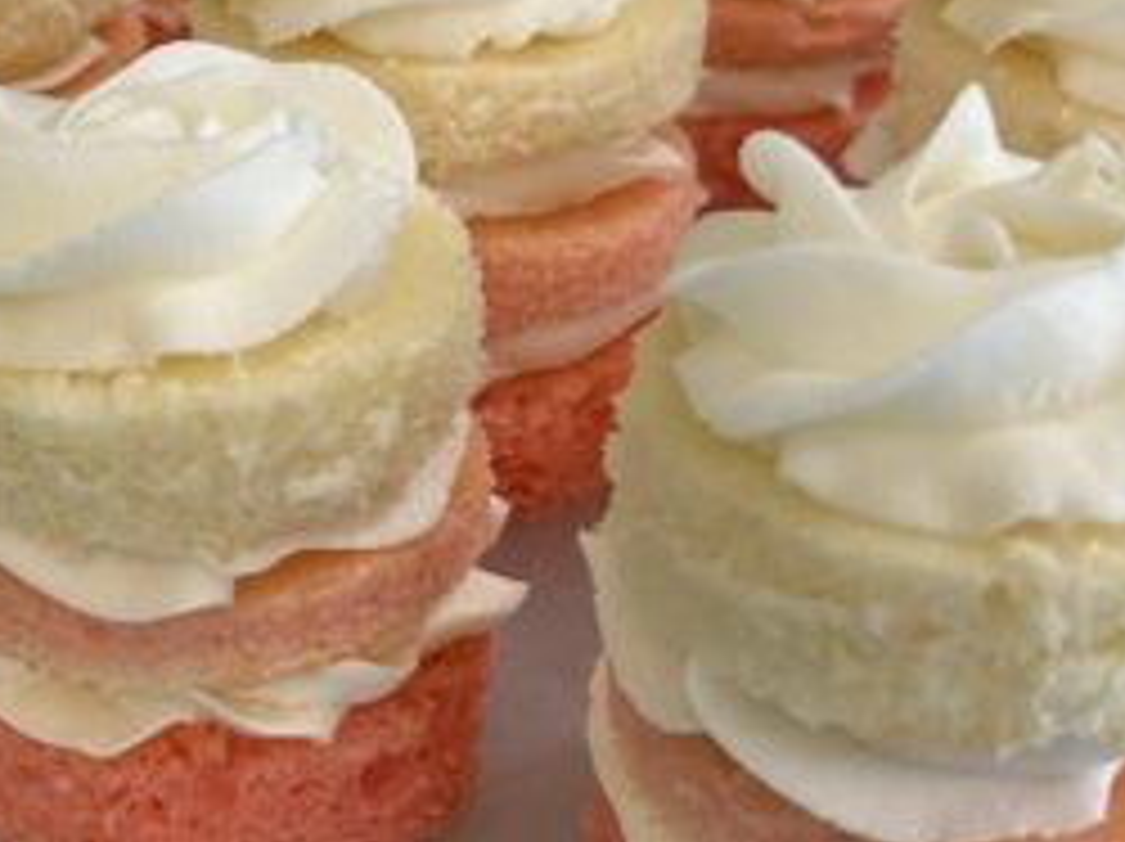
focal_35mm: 75
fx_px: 2435
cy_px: 513
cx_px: 54
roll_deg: +5.9
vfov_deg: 19.6
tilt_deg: -35.8
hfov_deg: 25.0
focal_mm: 5.7
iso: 160
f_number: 1.5
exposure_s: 1/60
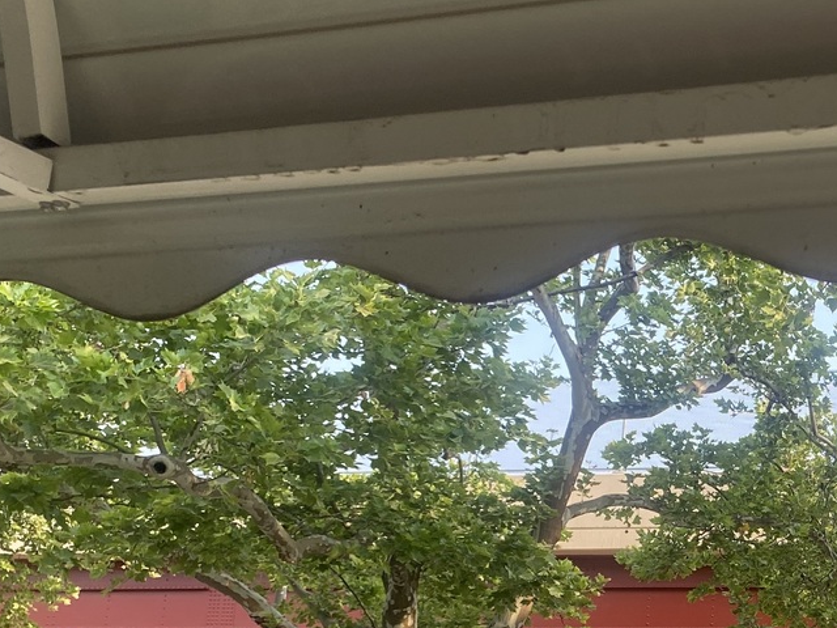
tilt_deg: +7.3
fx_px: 1572
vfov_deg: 22.0
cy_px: 574
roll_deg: -2.5
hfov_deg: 27.3
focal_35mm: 65
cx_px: 917
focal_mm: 4.25
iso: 32
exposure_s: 1/426
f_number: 1.8
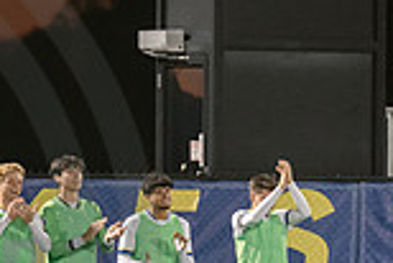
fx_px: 8239
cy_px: 280
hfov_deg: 2.7
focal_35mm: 754
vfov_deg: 1.8
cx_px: -291
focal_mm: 200
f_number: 2.8
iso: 2500
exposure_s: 1/250
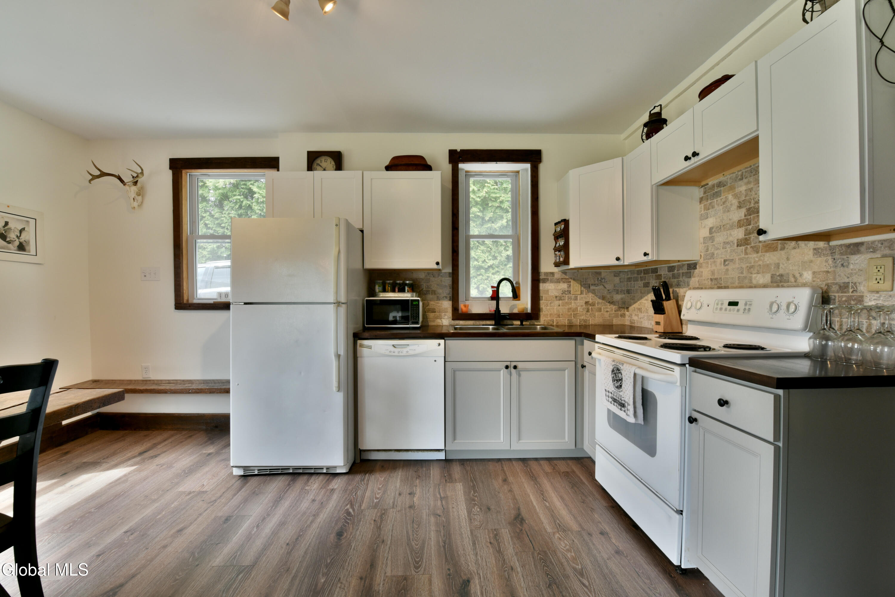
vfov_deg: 81.3
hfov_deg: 104.2
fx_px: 348
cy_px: 298
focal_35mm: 14
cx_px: 448
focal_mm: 14
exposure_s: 1/25
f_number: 11
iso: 800
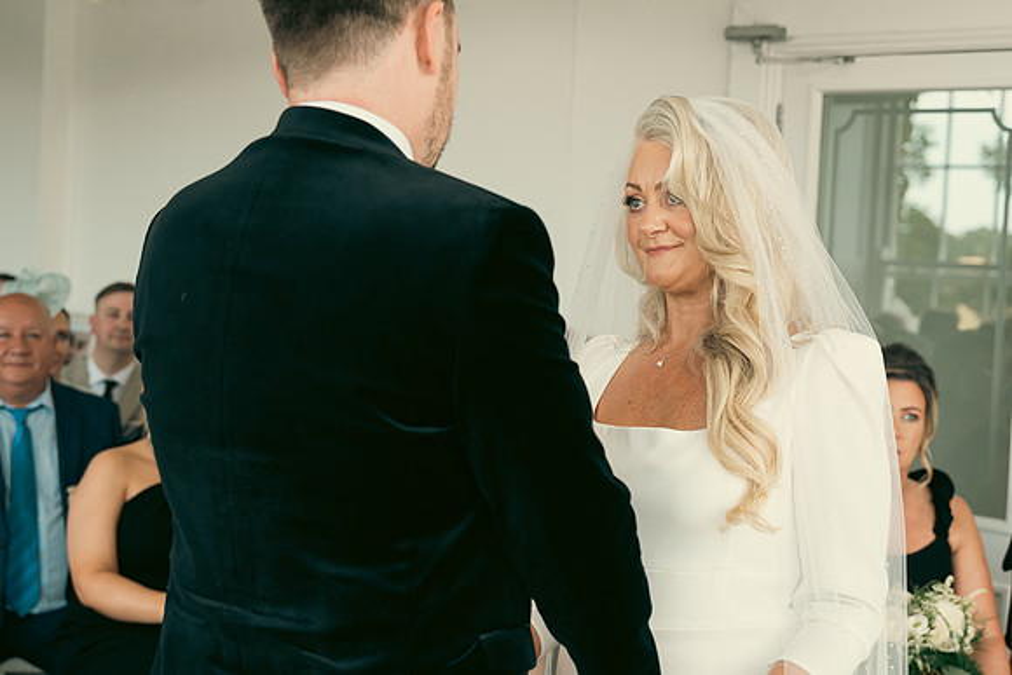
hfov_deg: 30.1
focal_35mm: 67
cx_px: 506
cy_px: 338
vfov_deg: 20.3
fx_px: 1884
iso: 400
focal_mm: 45
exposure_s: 1/160
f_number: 3.5
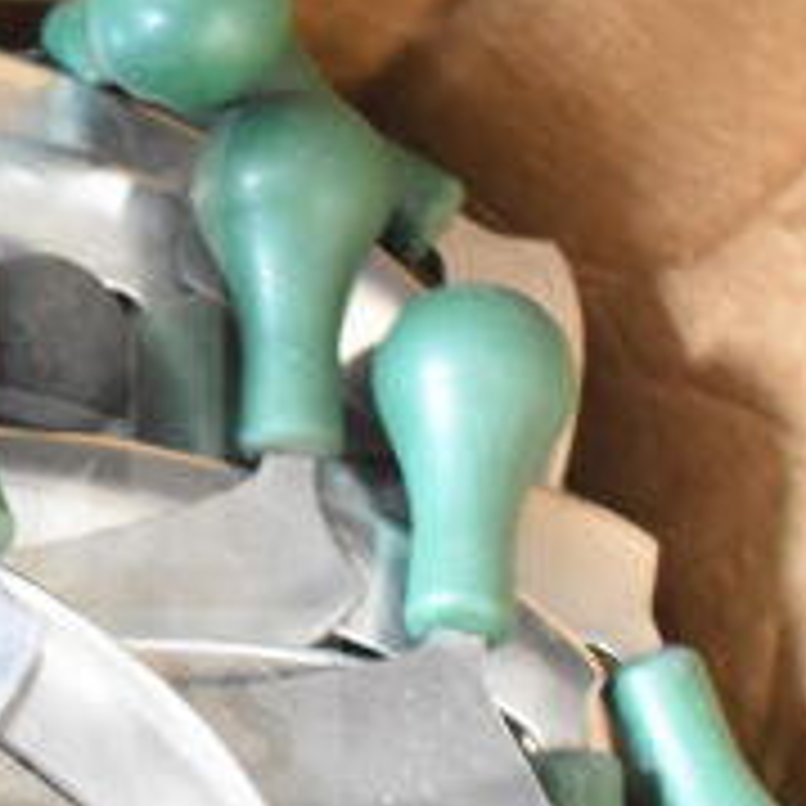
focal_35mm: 113
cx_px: -167
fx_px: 2977
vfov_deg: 15.4
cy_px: 466
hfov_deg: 14.9
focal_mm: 26
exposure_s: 1/40
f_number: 4
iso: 2500
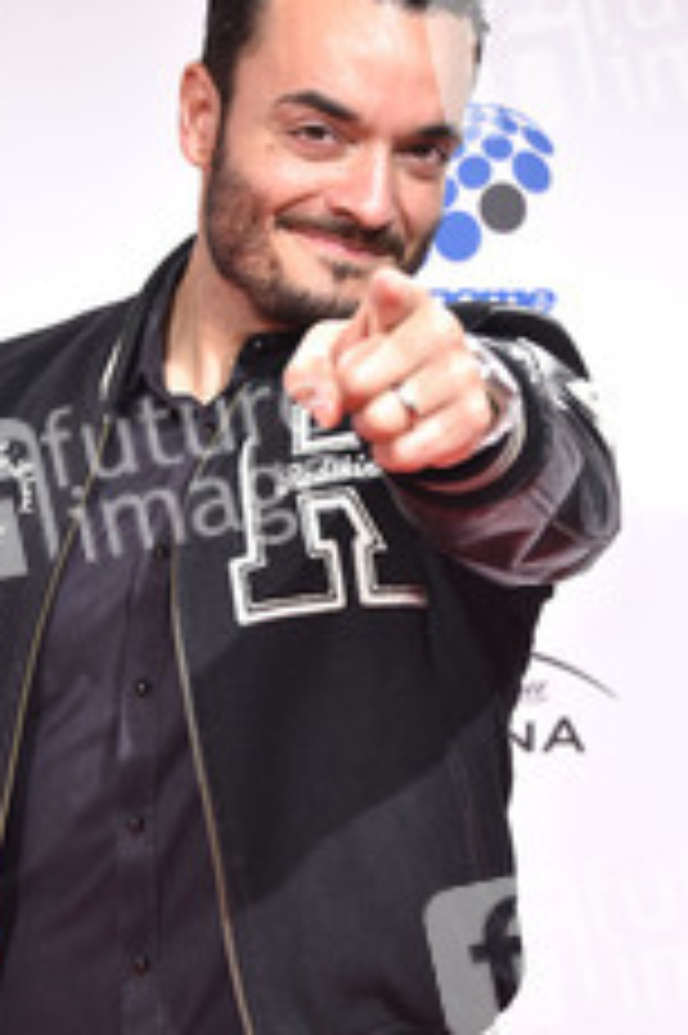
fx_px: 3588
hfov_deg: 10.9
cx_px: 247
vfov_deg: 16.4
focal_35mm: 125
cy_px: 711
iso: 1250
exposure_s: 1/160
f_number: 5.6
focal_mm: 72
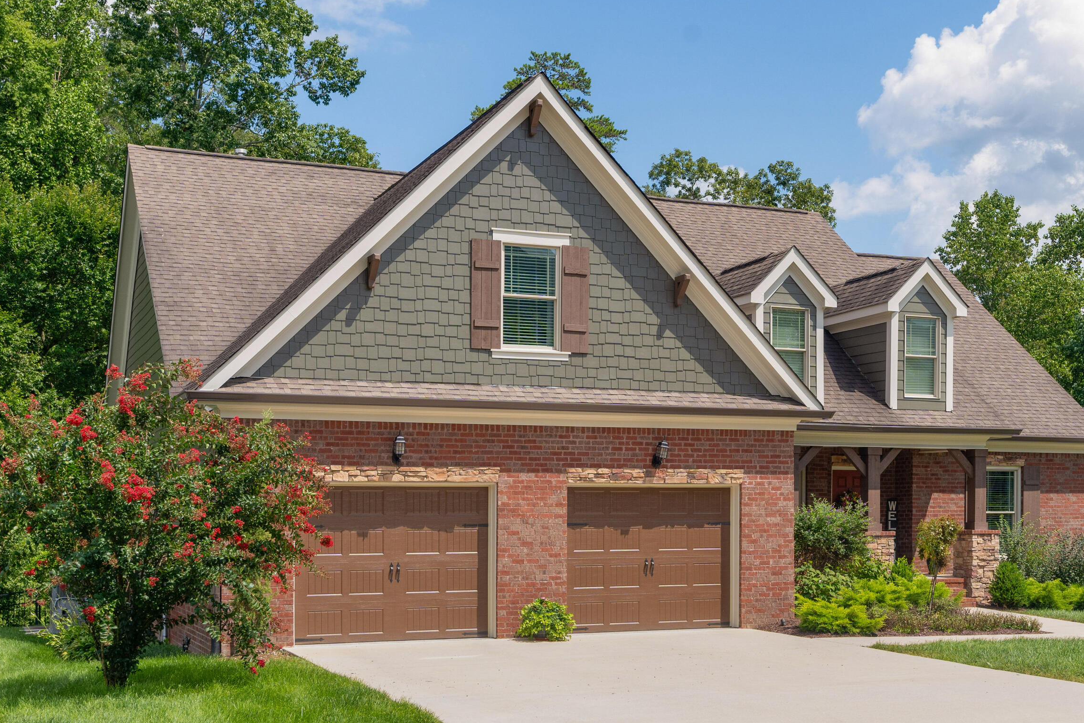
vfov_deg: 29.2
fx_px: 1385
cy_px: 379
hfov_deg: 42.3
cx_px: 698
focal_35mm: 46
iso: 320
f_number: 7.1
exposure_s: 1/640
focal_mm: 35
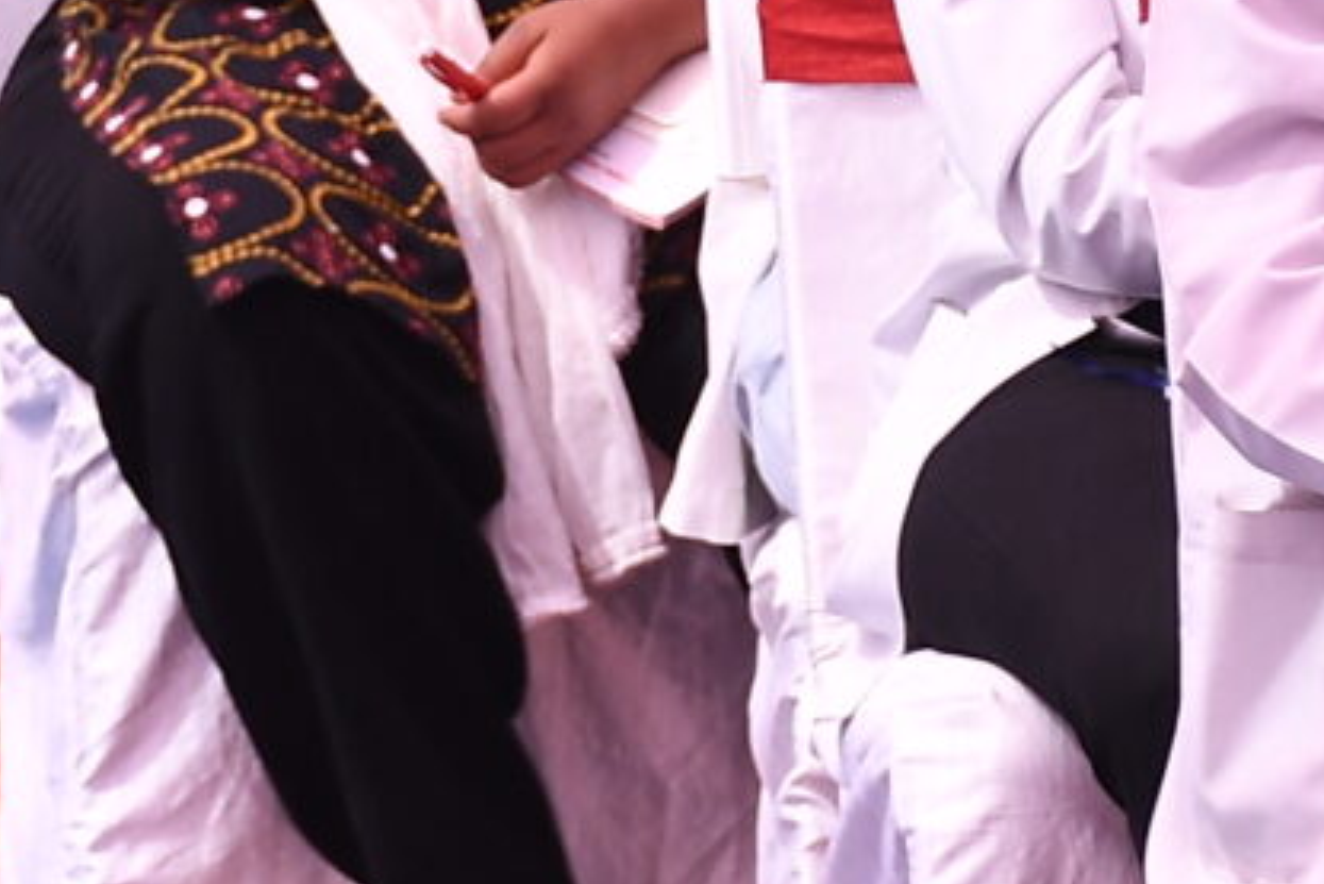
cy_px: -745
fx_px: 19056
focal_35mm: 518
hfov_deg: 4.0
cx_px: 281
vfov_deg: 2.6
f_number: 5.6
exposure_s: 1/200
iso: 125
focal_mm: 56
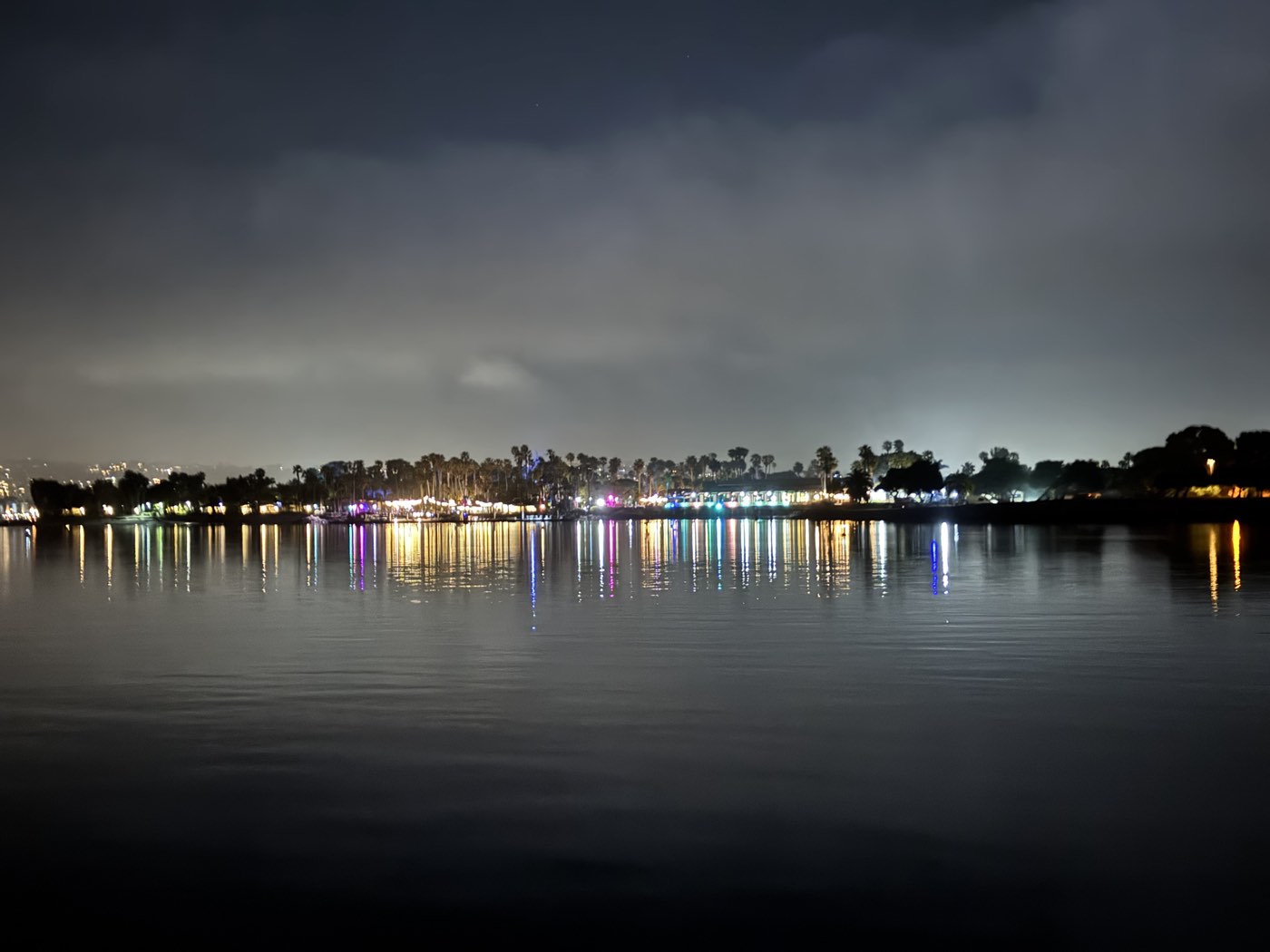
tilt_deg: +0.8
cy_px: 476
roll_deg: +2.3
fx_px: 1761
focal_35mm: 48
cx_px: 635
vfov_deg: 30.3
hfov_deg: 39.7
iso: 640
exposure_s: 1/2
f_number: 1.78
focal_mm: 6.76
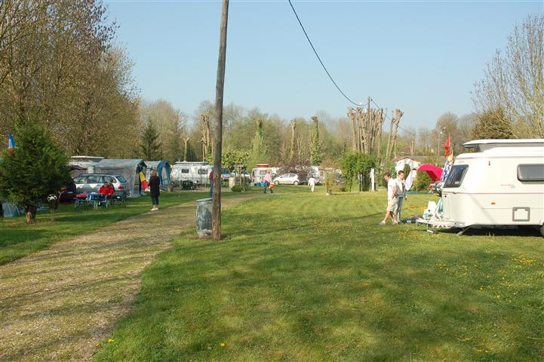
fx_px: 544
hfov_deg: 53.2
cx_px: 272
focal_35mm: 36
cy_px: 181
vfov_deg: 36.8
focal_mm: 24
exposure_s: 1/250
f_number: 8
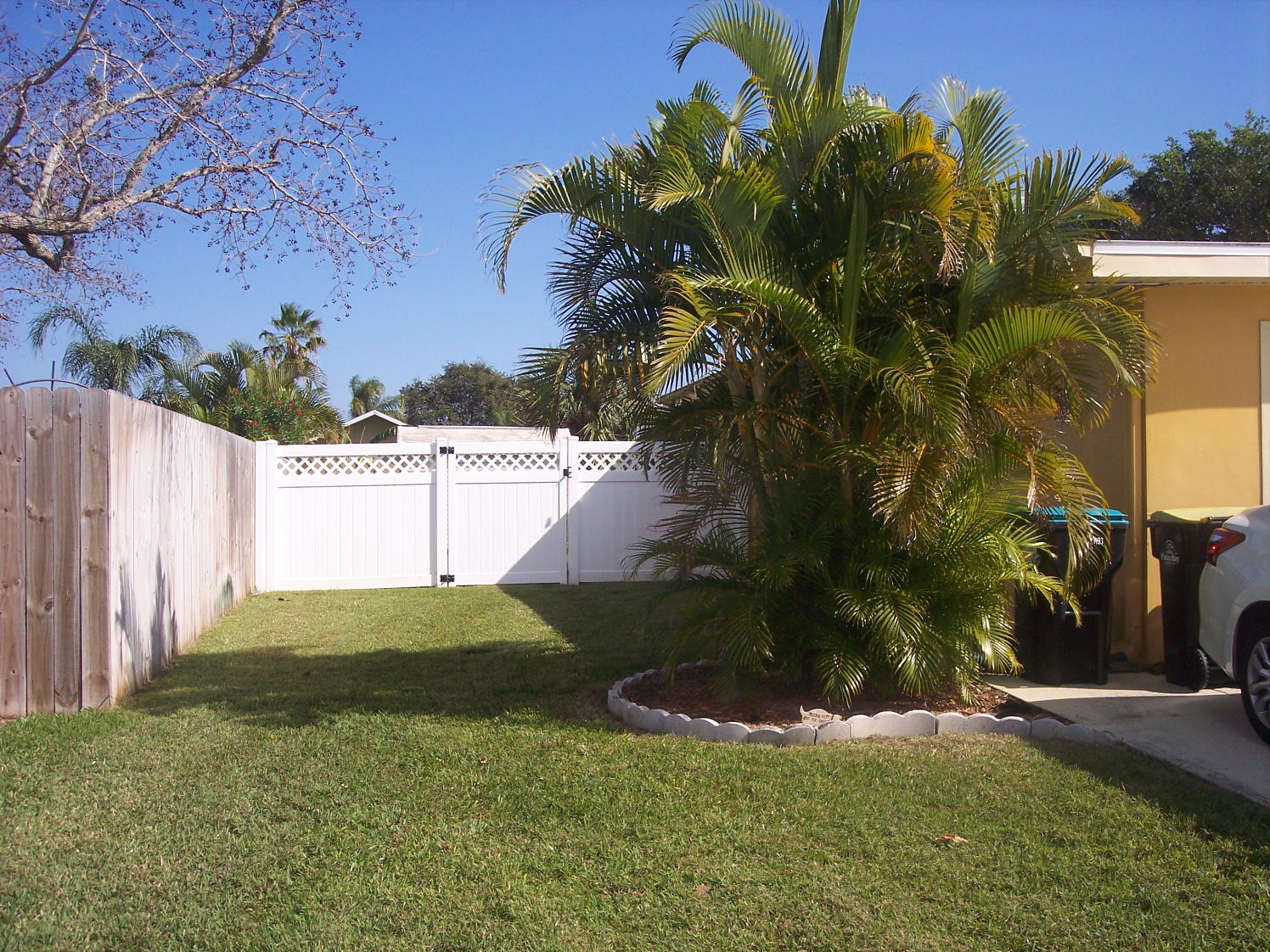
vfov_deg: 36.8
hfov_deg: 47.9
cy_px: 476
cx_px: 635
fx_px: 1431
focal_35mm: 39
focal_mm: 8
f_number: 4
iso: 100
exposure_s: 1/750
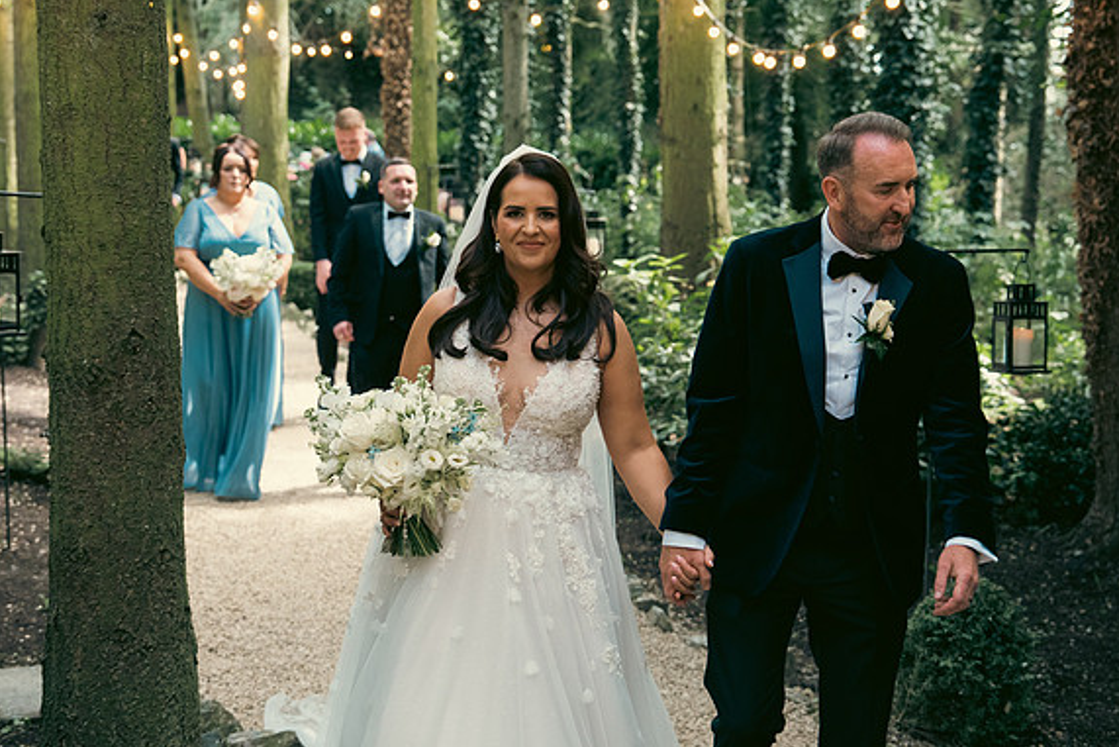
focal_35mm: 64
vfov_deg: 21.3
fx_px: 1990
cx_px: 566
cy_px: 374
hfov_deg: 31.4
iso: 1250
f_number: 3.5
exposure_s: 1/320
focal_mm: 42
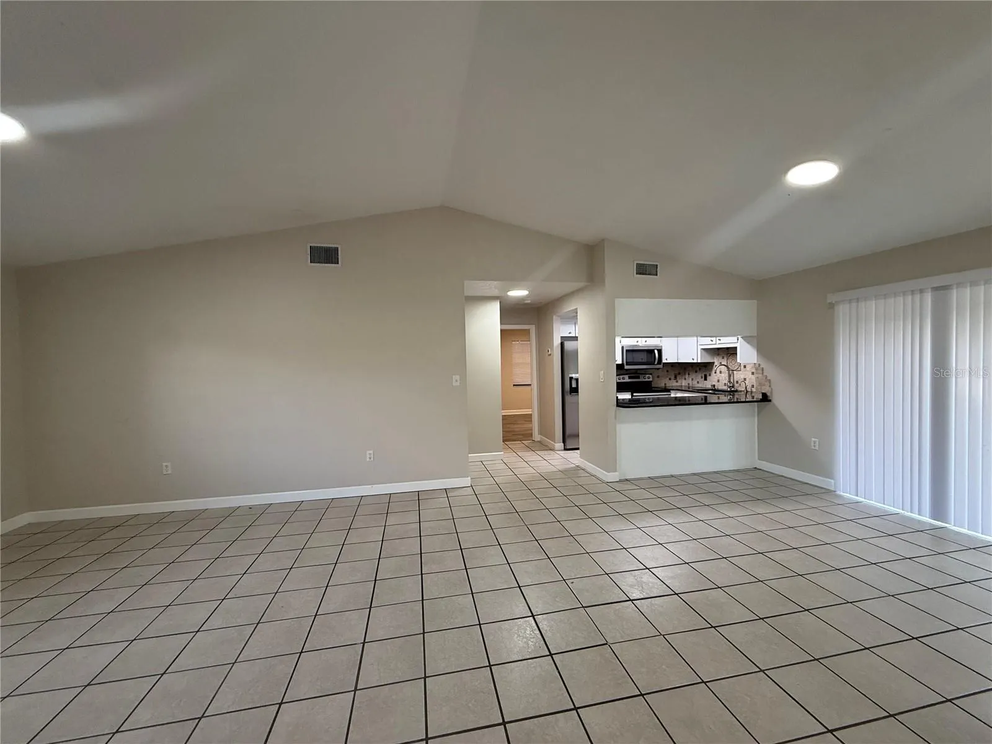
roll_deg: +1.7
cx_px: 496
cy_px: 372
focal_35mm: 14
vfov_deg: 85.7
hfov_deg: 102.1
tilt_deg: -1.2
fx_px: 401
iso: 200
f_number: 2.2
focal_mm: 2.22
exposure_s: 1/120
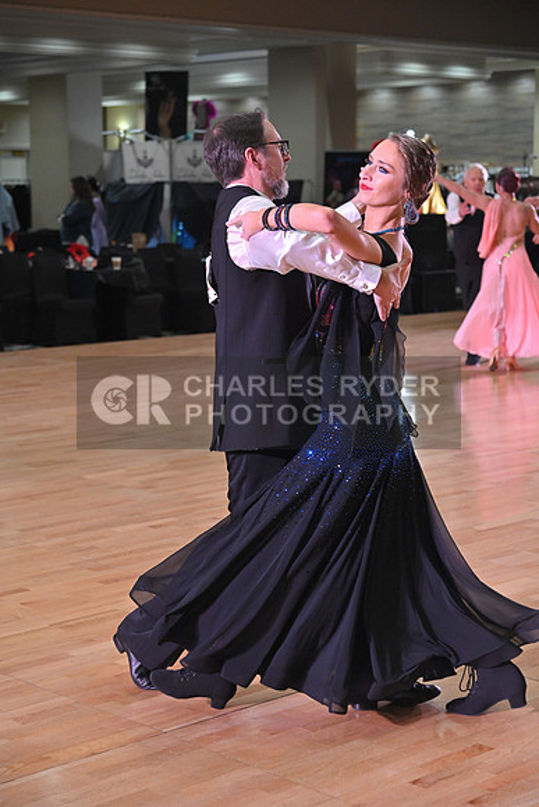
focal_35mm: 70
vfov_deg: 28.8
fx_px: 1571
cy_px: 404
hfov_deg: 19.5
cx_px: 270
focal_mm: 70
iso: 2500
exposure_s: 1/320
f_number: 5
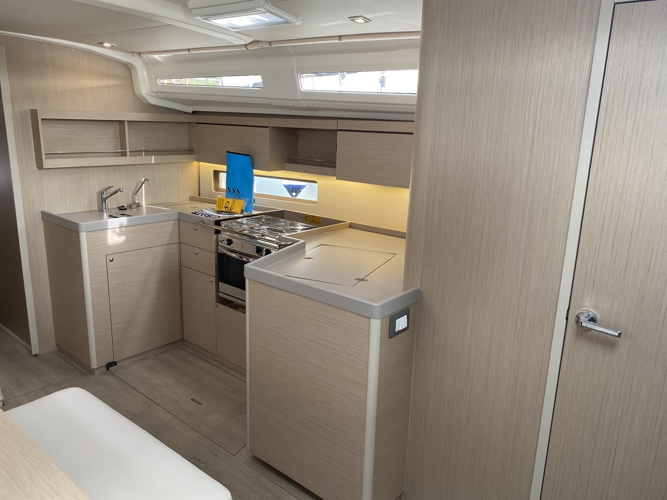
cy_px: 250
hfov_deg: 67.3
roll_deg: -2.3
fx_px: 501
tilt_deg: -14.3
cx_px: 334
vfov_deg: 53.1
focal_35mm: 26
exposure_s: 1/122
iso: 80
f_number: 1.8
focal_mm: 4.25
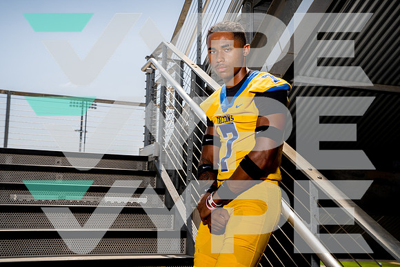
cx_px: 200
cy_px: 134
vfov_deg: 28.1
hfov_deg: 41.1
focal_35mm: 48
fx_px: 533
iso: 100
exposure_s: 1/250
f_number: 8
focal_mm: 48
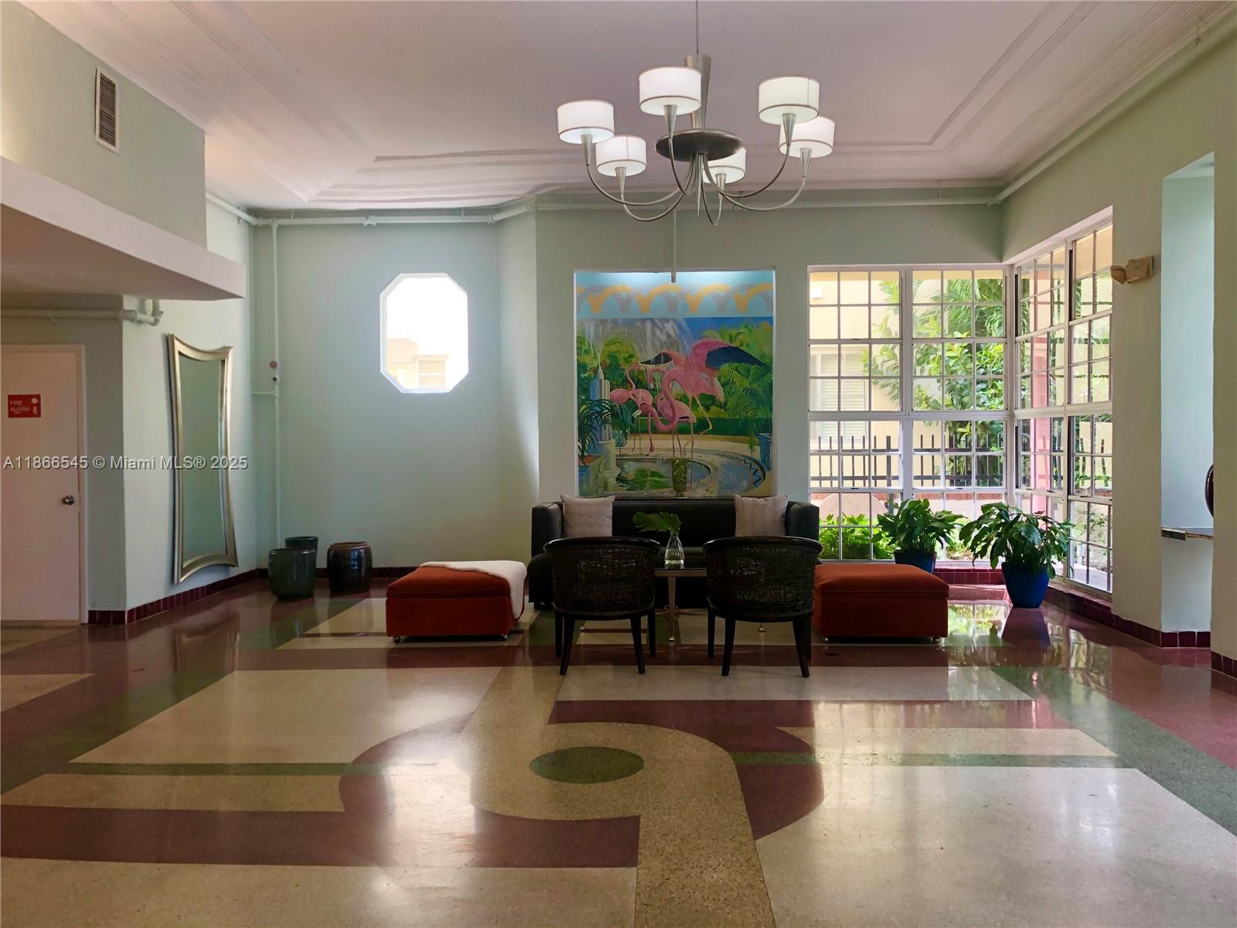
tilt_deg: -0.1
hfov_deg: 63.4
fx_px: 1001
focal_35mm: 28
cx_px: 618
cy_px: 464
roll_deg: +0.5
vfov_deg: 49.7
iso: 64
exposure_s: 1/120
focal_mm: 4
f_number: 1.8
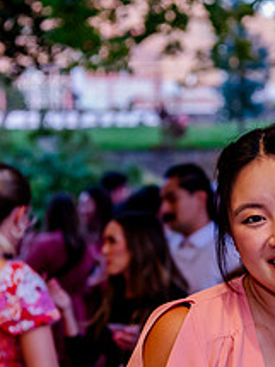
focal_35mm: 135
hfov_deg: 10.9
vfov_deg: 14.6
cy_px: 265
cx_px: 244
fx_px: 1431
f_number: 3.5
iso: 1600
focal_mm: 52
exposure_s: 1/160
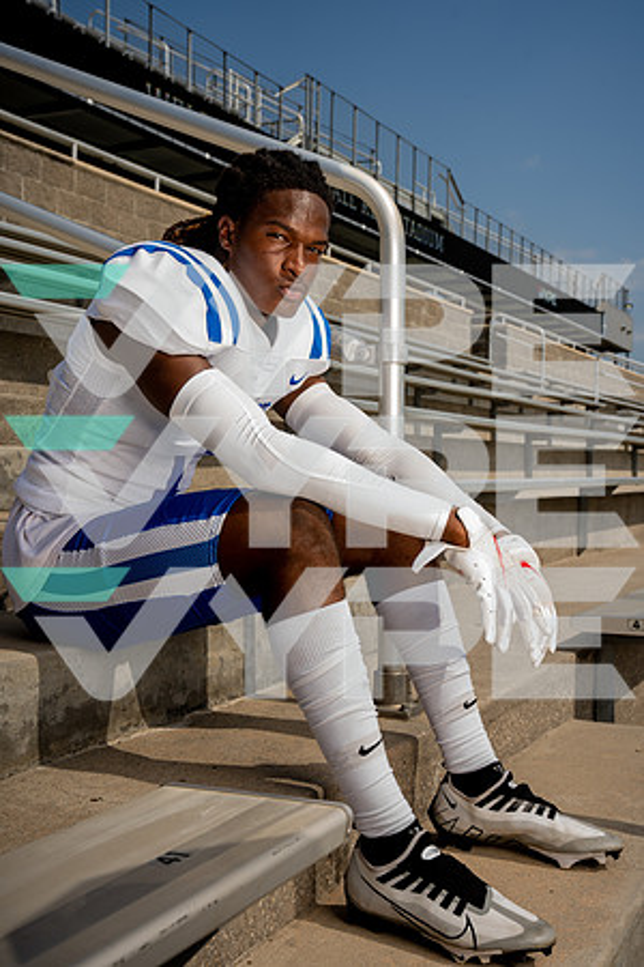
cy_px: 484
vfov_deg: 42.7
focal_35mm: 46
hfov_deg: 29.2
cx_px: 322
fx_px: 1234
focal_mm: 46
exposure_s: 1/250
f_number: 8
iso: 50
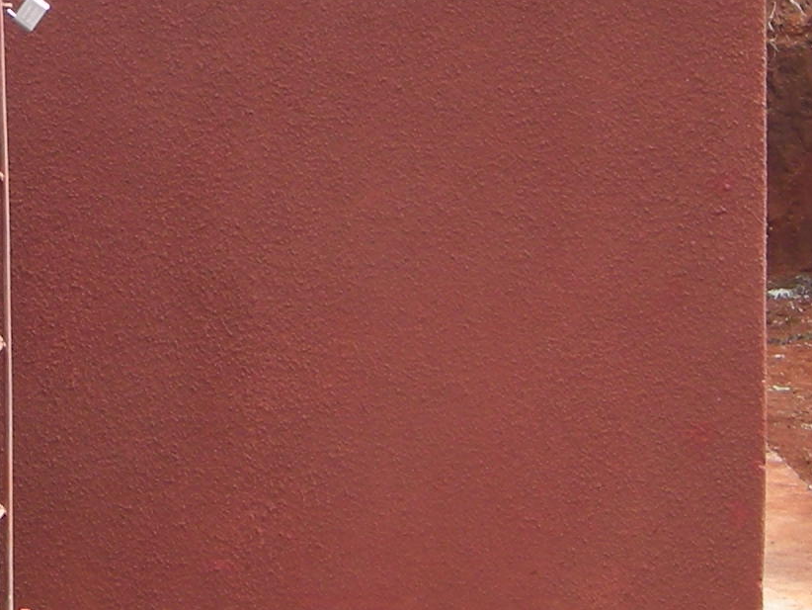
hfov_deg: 9.3
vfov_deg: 6.9
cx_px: 185
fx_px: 4998
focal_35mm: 213
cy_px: -125
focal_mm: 10.1
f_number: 3.9
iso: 64
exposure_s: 1/100
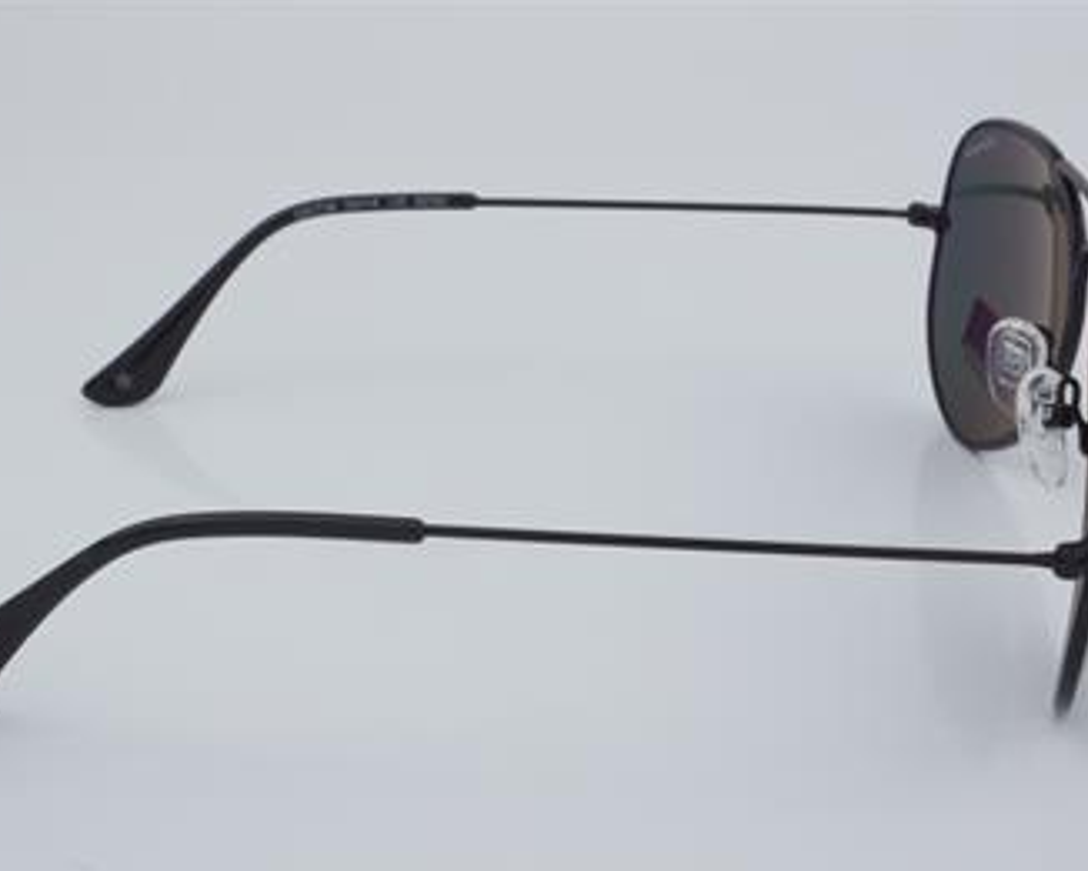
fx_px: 2499
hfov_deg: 24.6
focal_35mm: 78
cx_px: 507
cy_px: 441
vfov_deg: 19.8
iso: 100
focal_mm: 45
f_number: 32
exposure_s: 1/4
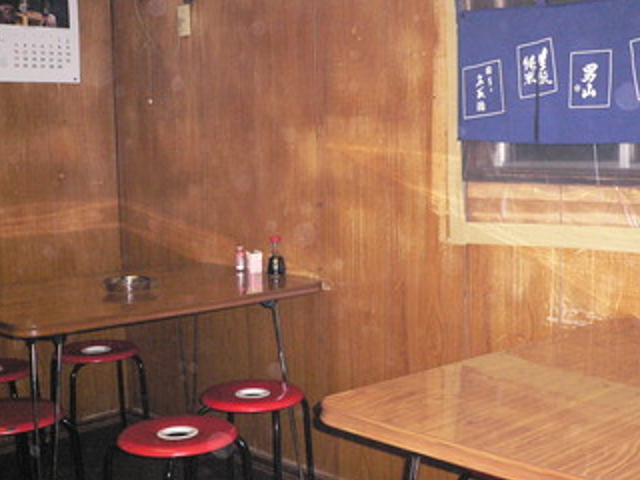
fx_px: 850
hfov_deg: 41.1
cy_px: 243
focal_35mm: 46
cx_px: 378
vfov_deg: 31.5
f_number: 2.8
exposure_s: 1/60
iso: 400
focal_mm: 5.8
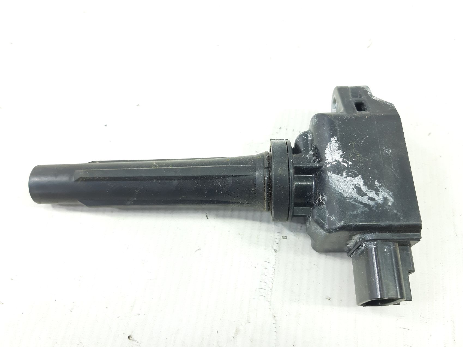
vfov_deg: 51.3
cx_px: 232
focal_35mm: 27
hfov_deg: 65.3
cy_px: 174
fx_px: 361
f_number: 1.7
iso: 80
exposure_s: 1/50
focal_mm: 3.93
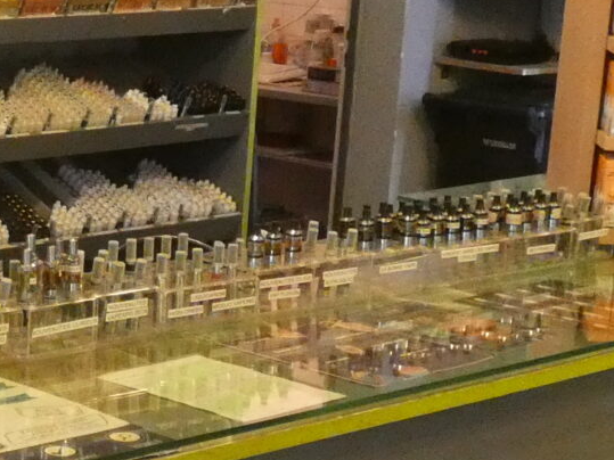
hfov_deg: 19.5
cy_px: 322
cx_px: -113
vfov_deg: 15.5
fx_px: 1685
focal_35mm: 95
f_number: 2.8
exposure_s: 1/60
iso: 1000
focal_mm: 3.6
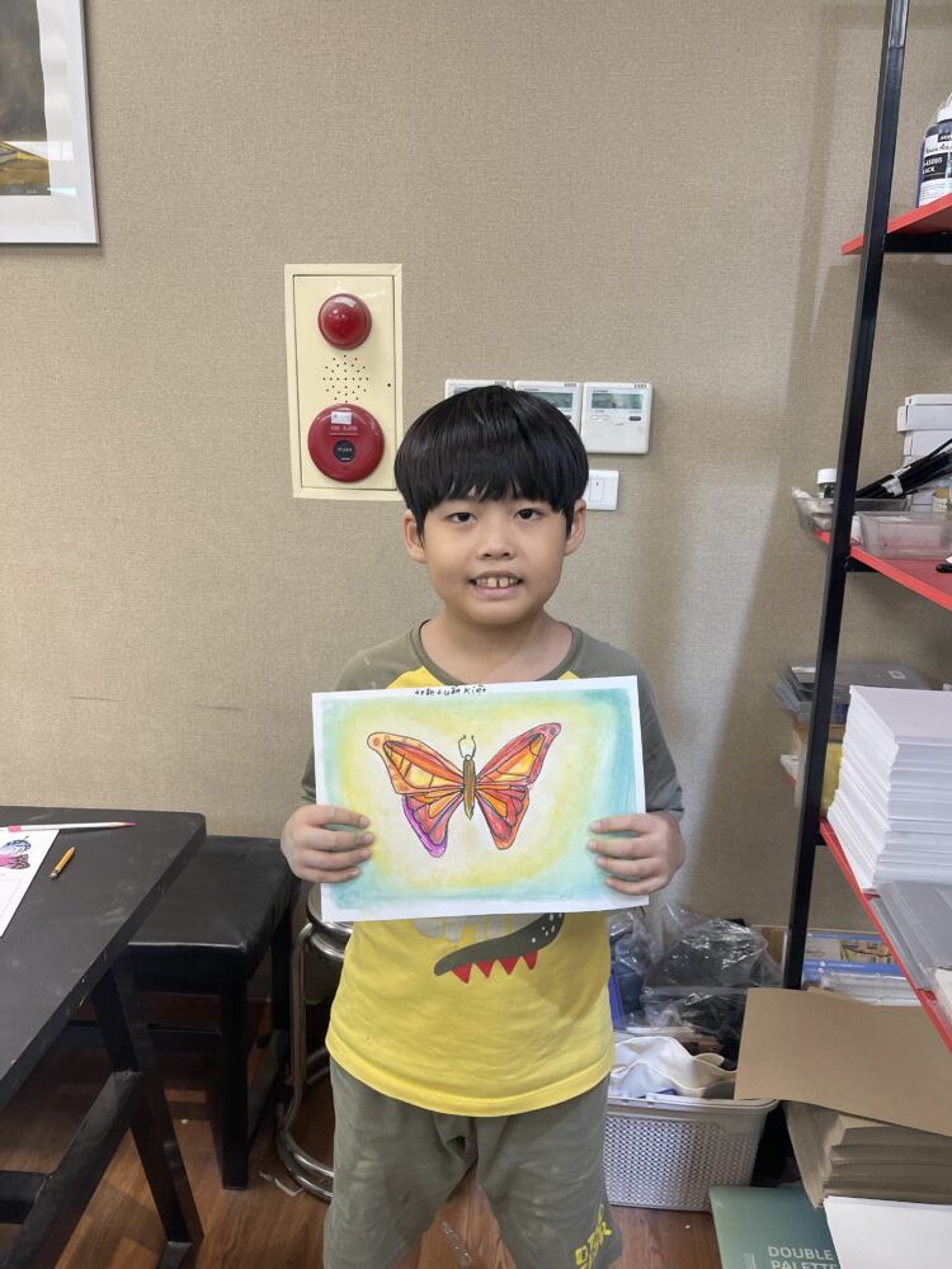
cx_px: 476
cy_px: 634
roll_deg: -1.6
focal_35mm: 25
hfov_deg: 54.9
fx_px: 917
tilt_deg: -14.3
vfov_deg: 69.4
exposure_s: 1/121
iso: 125
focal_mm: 5.1
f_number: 1.6
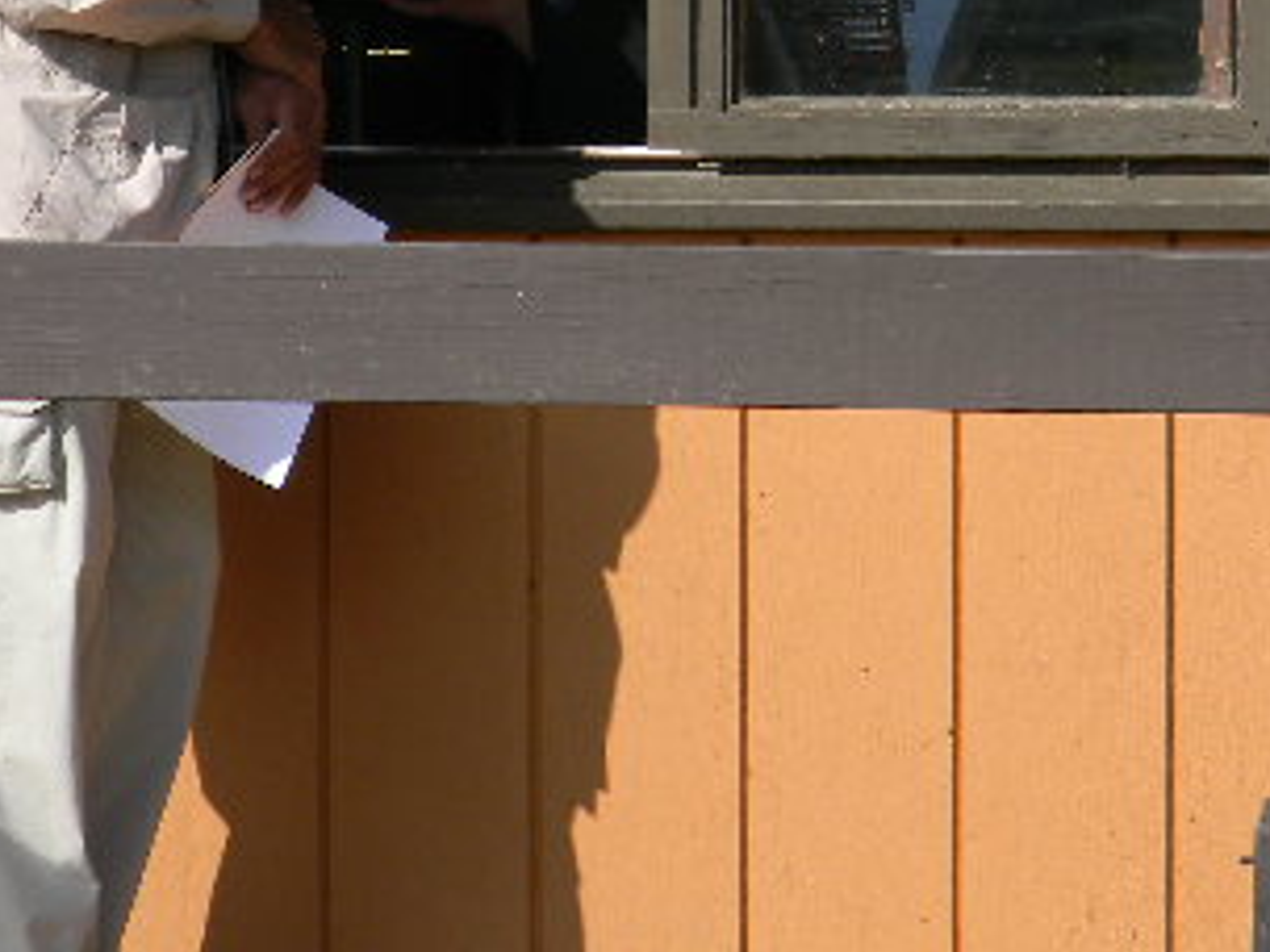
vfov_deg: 3.9
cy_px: 21
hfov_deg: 5.1
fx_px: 14125
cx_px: 514
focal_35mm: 385
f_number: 5.2
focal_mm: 33.1
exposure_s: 1/394
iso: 80
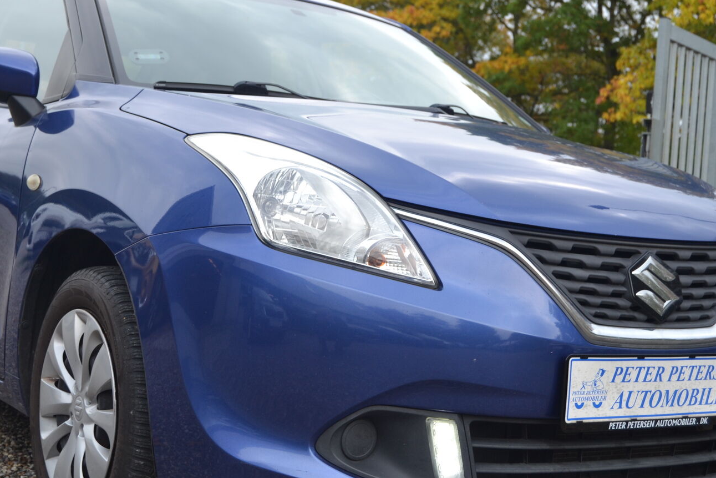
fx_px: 1154
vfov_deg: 23.4
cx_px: 318
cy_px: 248
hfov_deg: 34.4
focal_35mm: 58
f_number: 5.6
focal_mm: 26
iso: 125
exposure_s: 1/125
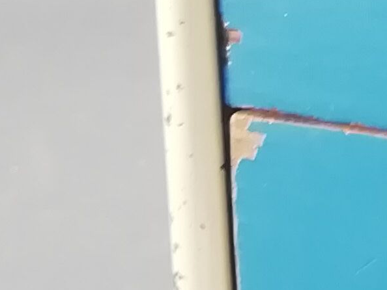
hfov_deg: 9.8
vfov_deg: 7.8
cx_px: 877
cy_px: -315
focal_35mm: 182
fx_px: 2036
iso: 50
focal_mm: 3.21
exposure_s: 1/127
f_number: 2.2
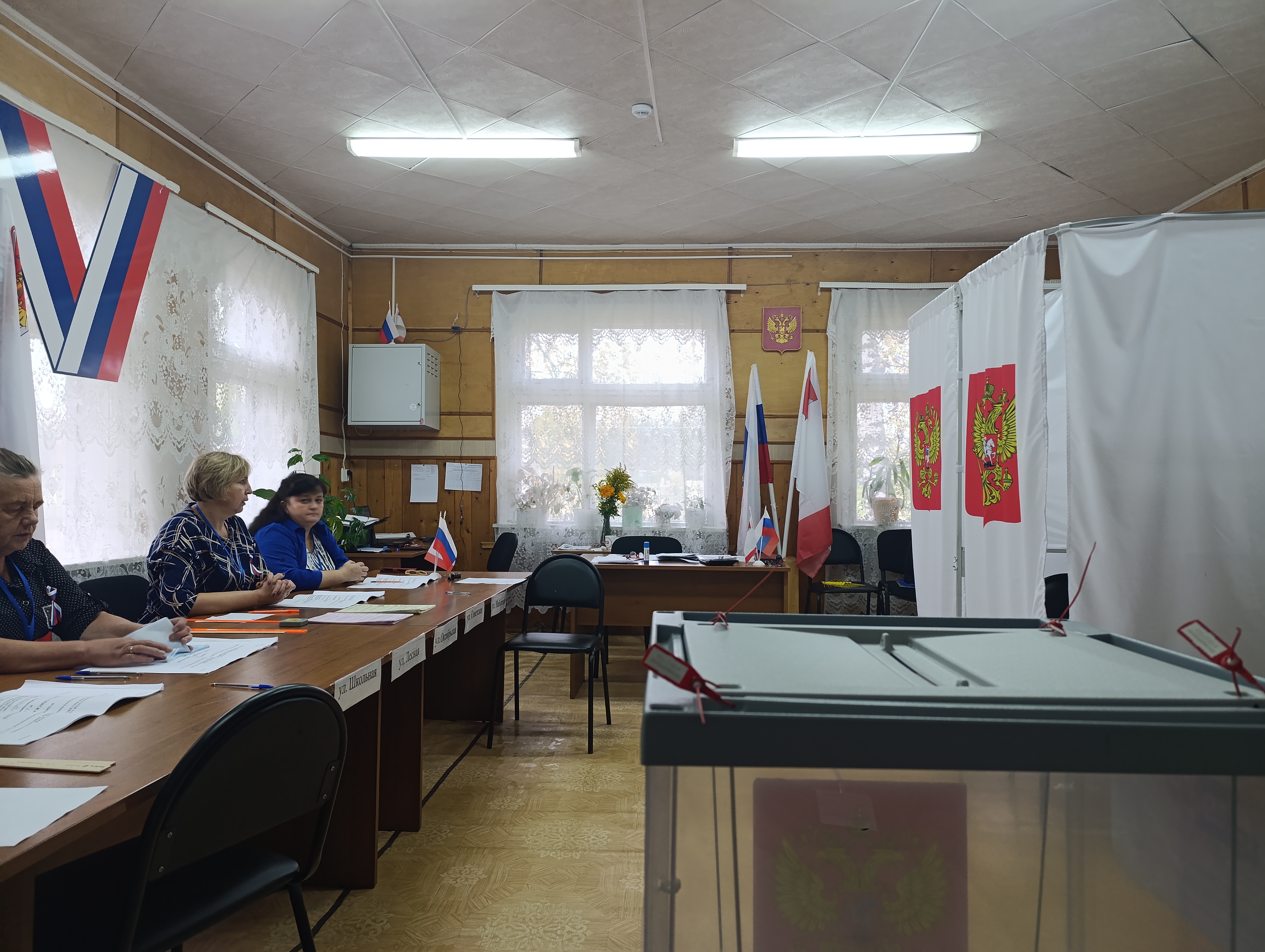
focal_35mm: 23
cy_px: 476
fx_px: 842
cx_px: 632
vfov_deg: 59.0
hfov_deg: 73.8
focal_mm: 6.14
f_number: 1.6
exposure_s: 1/100
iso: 800
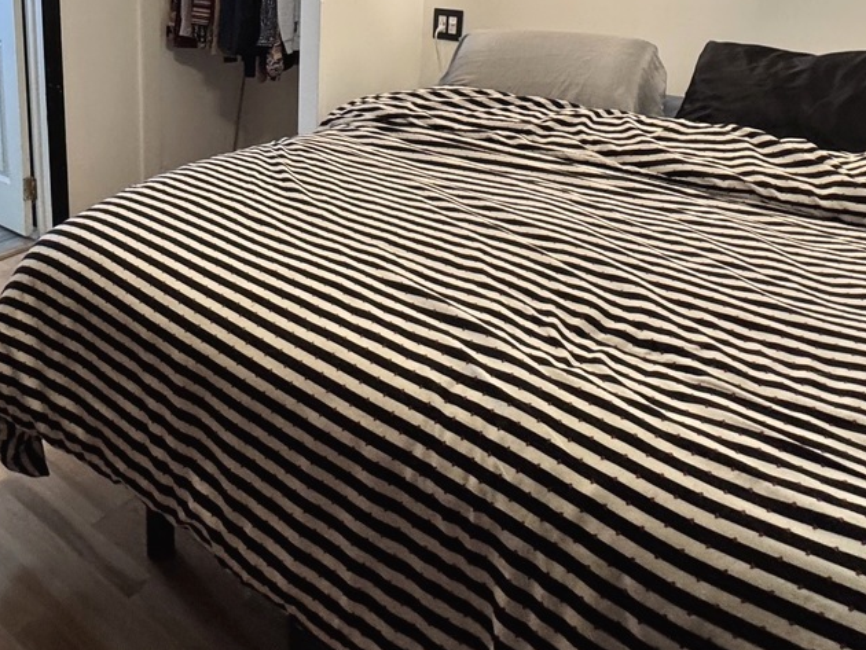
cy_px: 87
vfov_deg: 41.3
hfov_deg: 54.6
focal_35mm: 32
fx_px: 801
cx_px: 238
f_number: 2.2
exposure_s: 1/60
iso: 400
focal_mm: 2.22
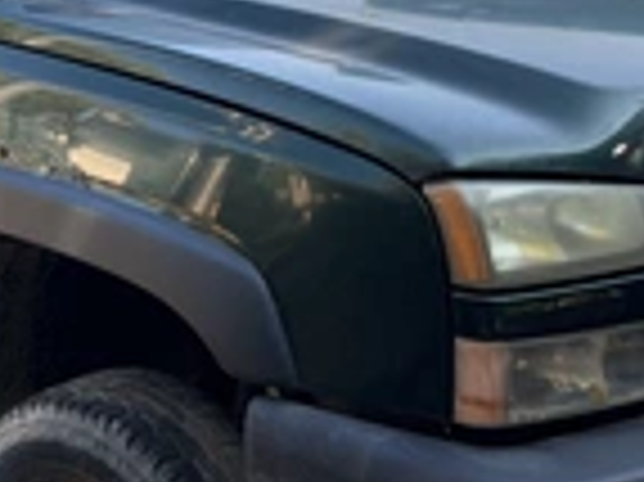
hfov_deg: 28.9
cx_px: 257
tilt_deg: -14.4
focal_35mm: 67
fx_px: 1245
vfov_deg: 21.9
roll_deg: +2.1
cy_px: 198
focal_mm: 6.76
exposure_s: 1/571
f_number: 1.78
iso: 100
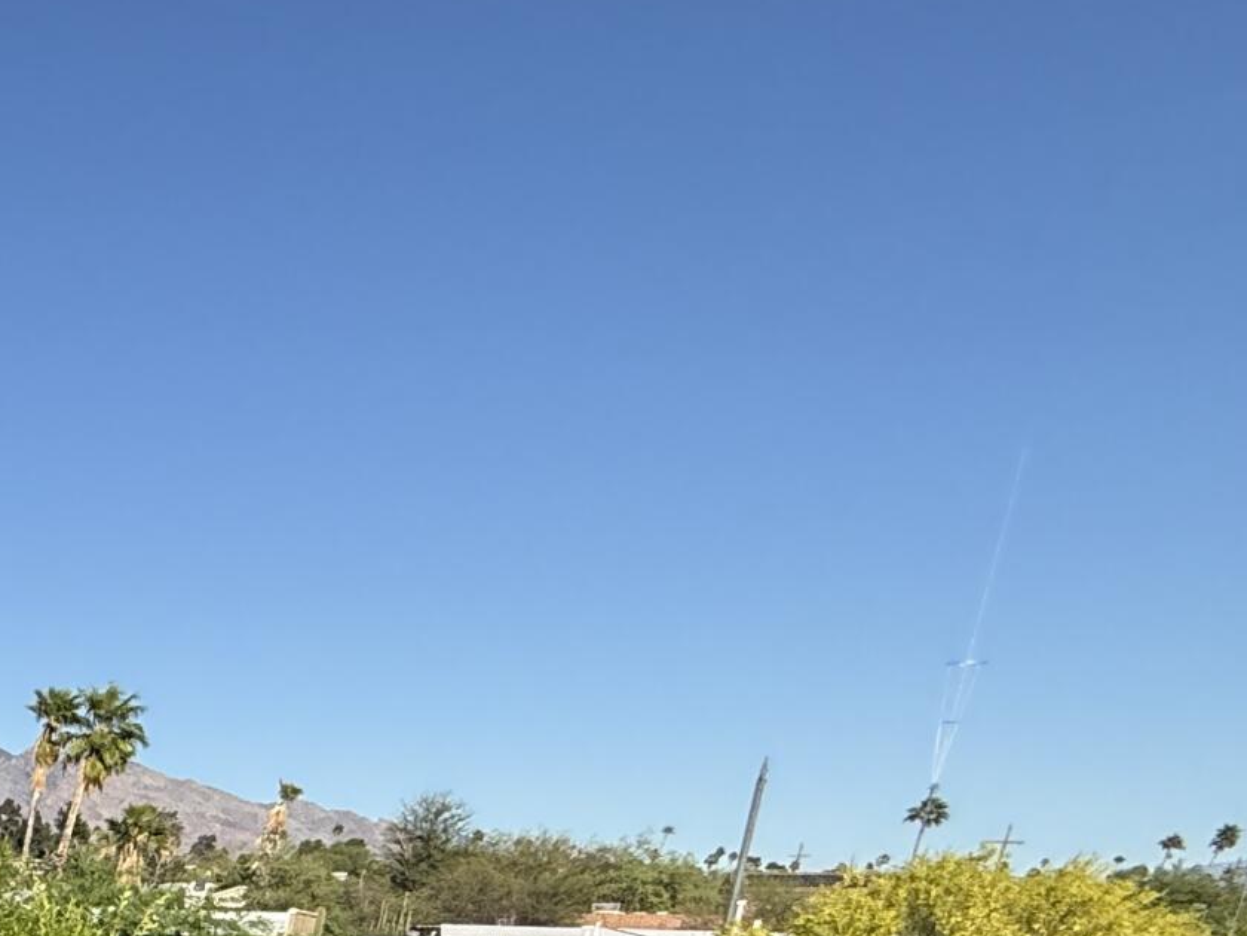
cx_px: -671
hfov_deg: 26.4
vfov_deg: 22.8
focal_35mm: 50
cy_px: 1462
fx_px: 1801
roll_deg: -1.2
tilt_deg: -16.9
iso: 50
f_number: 2.2
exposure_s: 1/2611
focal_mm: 2.22
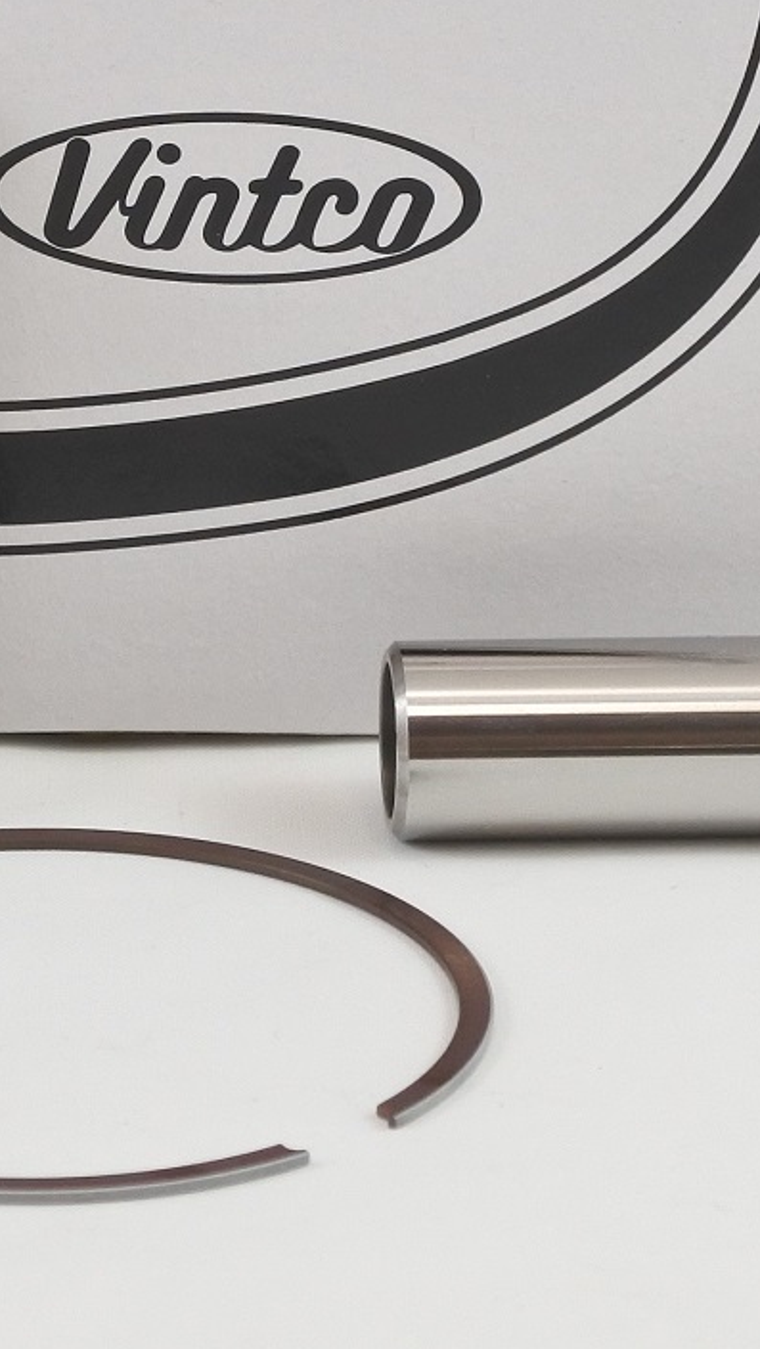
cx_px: -25
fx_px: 4689
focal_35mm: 131
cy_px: 366
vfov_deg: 16.3
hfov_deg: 9.2
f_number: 4.5
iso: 400
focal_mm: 18
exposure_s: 1/125
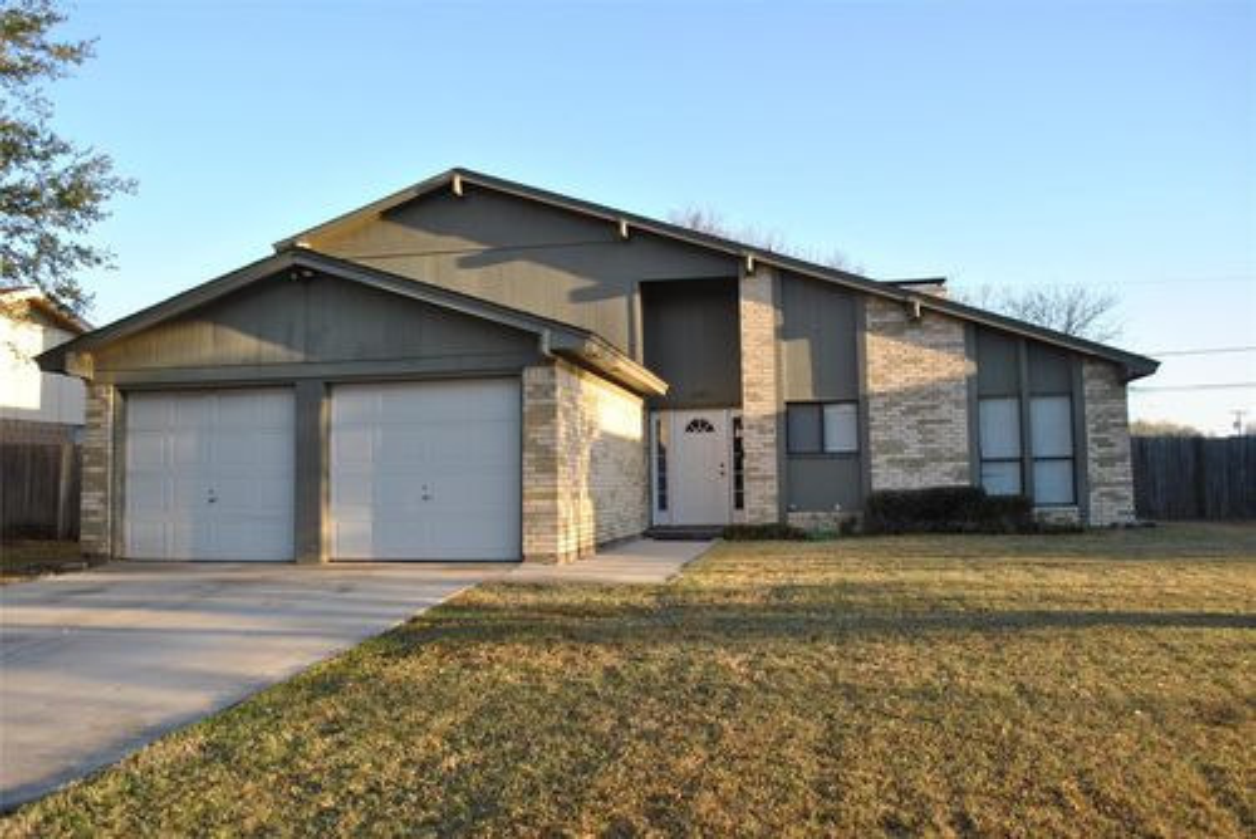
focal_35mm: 30
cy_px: 420
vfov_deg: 43.7
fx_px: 1047
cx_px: 628
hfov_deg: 61.9
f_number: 5.6
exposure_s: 1/250
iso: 200
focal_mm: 20
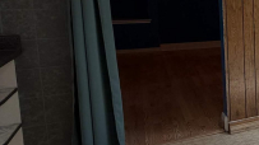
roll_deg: -0.7
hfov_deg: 27.9
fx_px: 343
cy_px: 24
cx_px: 388
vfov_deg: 23.5
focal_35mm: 50
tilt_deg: -6.7
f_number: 2.2
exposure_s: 1/120
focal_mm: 2.22
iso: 64
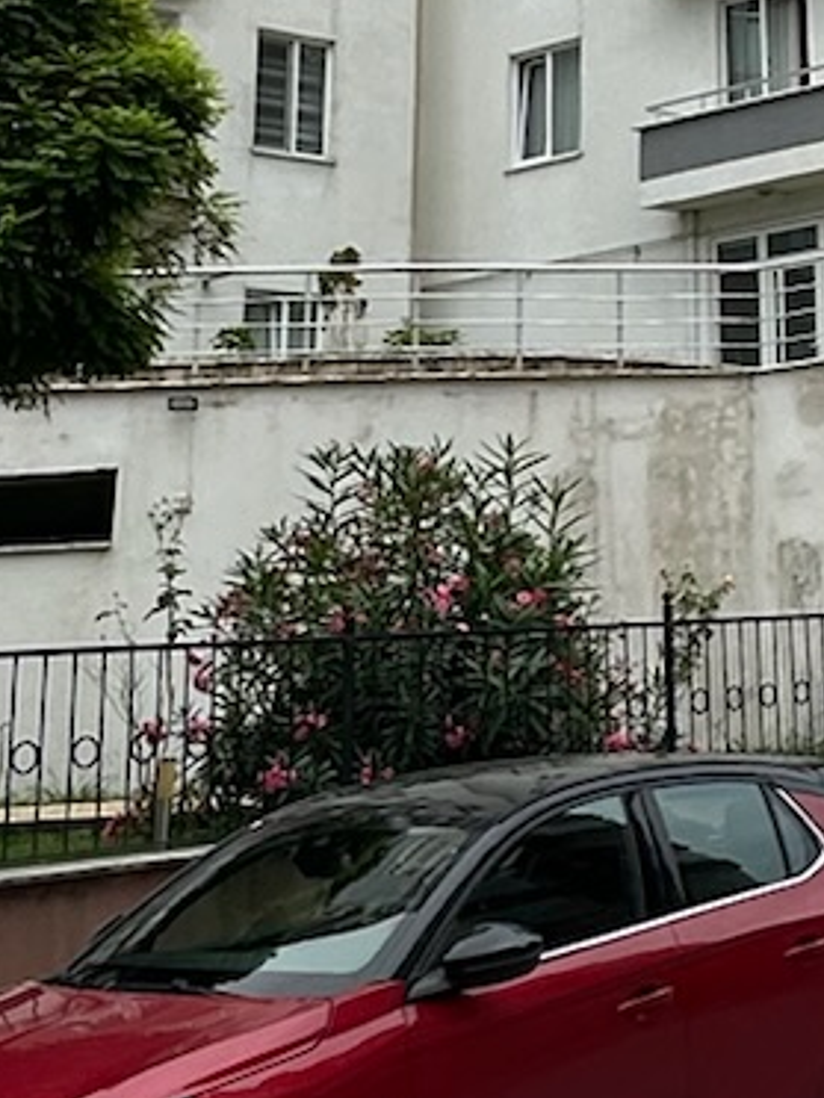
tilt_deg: +21.1
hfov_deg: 18.2
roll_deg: +2.8
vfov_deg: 23.2
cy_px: -227
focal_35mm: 77
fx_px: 2444
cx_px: 972
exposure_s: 1/537
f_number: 2.2
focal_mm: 2.22
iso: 40
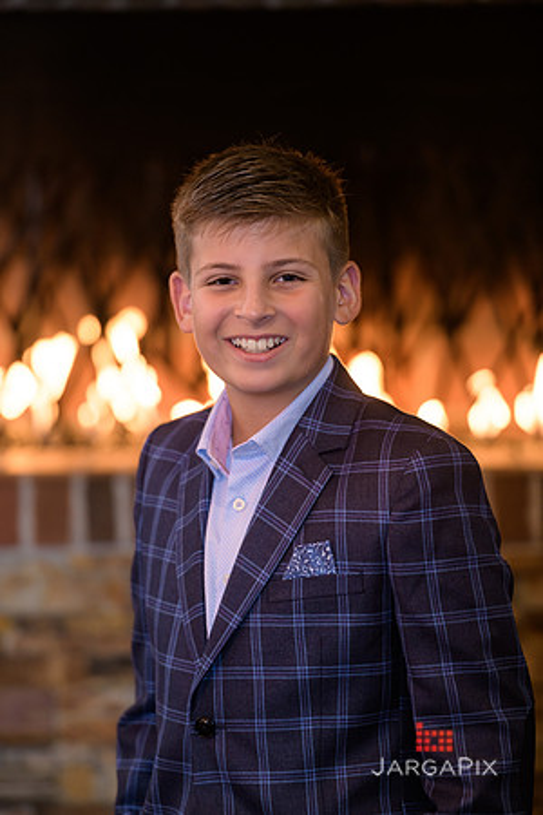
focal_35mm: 200
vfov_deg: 10.3
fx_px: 4525
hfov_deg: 6.9
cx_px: 272
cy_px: 408
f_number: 3.2
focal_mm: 200
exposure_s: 1/125
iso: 800
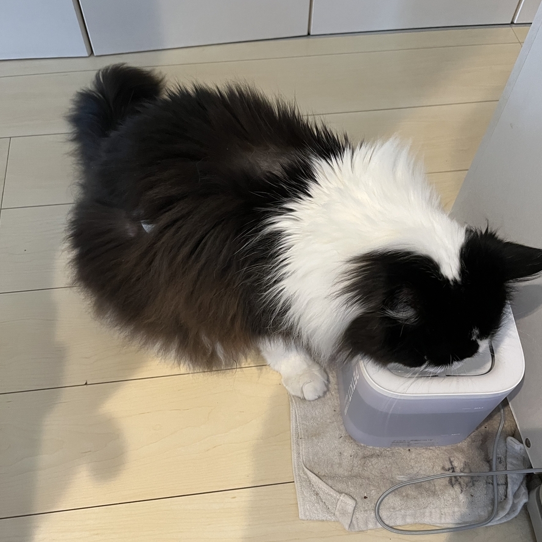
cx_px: 270
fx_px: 549
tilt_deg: -61.8
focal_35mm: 31
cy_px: 328
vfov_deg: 52.1
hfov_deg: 52.5
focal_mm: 5.1
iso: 320
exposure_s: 1/60
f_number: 1.6
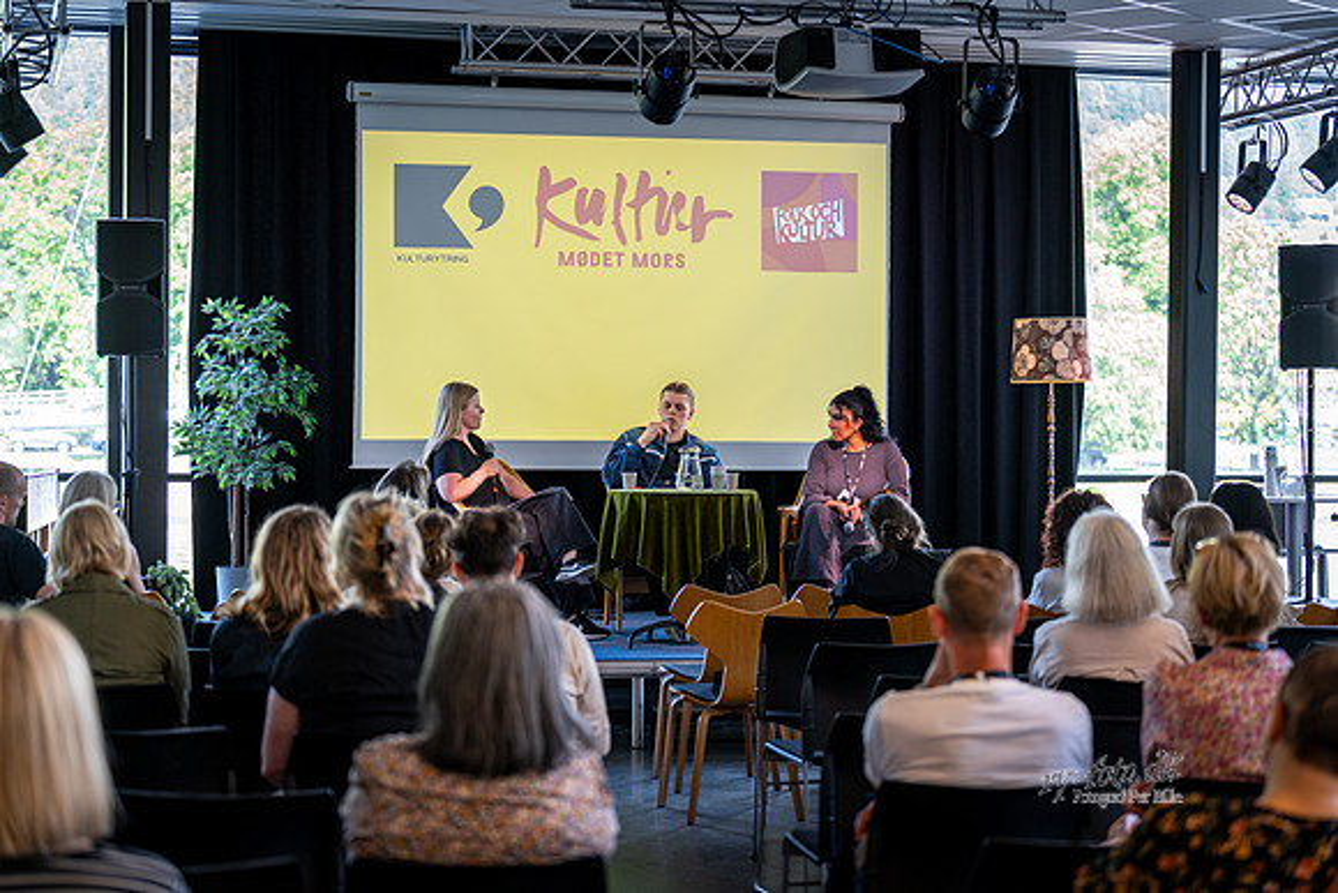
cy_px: 446
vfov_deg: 19.5
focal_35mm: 70
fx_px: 2602
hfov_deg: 28.8
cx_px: 669
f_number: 2.8
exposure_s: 1/200
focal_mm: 70
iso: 500
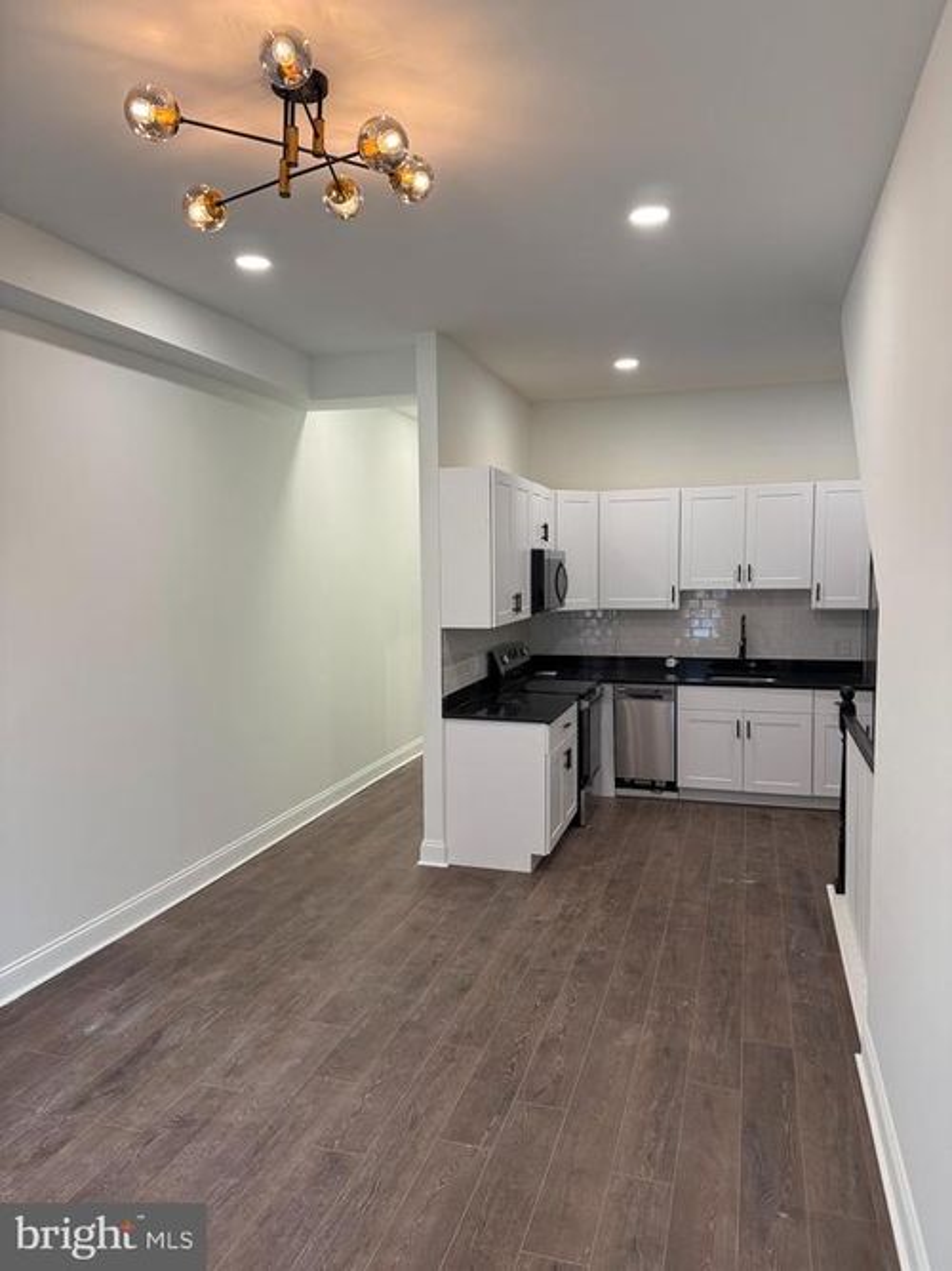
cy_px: 636
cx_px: 476
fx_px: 880
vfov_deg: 71.6
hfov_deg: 56.8
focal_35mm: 24
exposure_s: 1/120
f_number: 1.78
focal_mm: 6.76
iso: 125
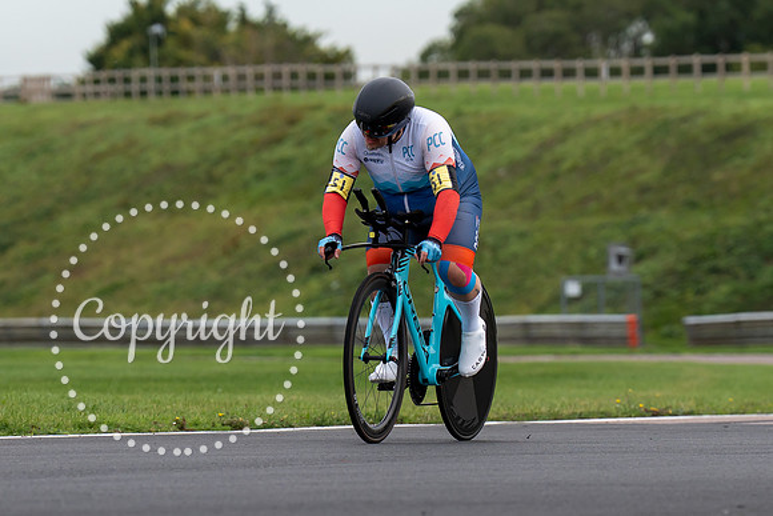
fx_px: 7656
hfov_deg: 5.8
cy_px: 440
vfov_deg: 3.9
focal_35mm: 356
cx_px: 482
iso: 160
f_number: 3.5
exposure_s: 1/1000
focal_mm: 147
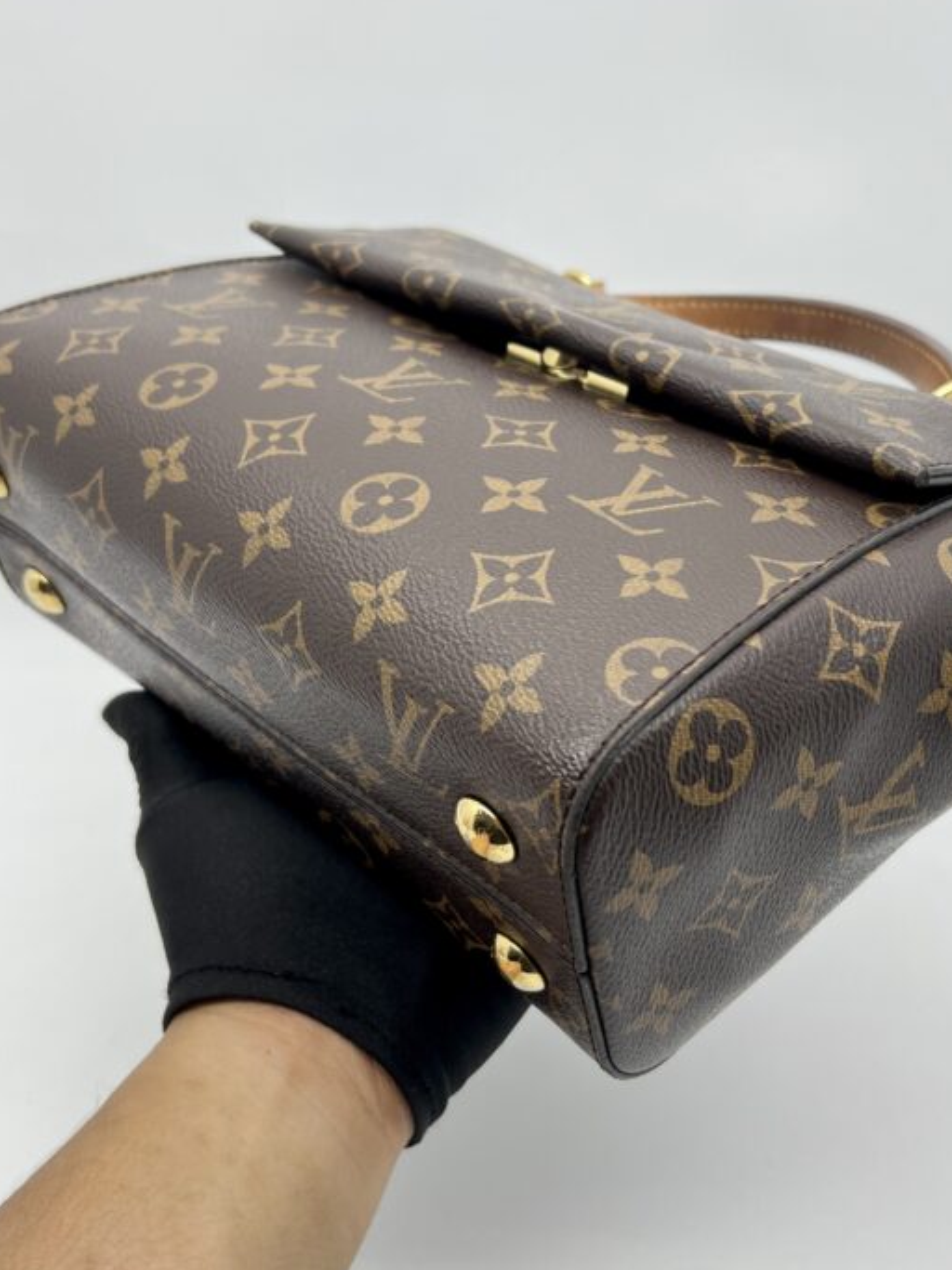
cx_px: 530
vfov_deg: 47.9
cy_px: 630
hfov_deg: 36.8
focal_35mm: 39
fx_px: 1431
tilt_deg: -29.6
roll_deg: -0.5
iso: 40
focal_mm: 5.7
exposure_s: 1/100
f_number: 1.5
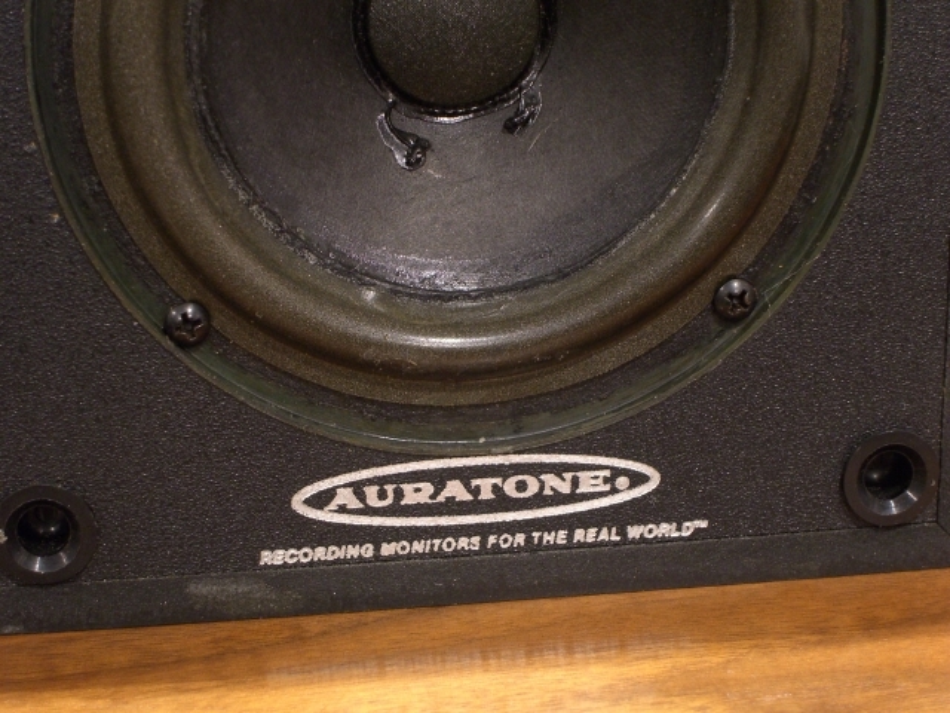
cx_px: 475
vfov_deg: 18.4
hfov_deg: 24.4
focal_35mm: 80
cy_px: 356
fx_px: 2196
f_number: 4.4
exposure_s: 1/5
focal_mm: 16.6
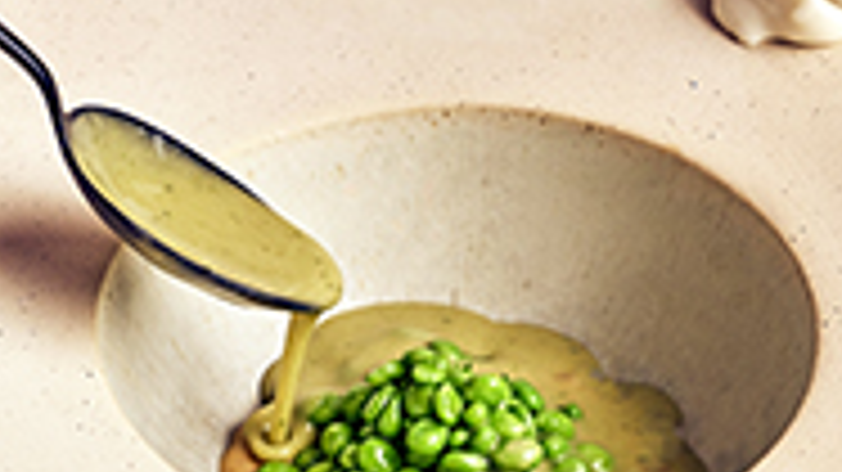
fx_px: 3370
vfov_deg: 8.0
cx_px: 351
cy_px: 398
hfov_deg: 14.2
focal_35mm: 151
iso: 400
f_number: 9
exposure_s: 1/3200
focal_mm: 54
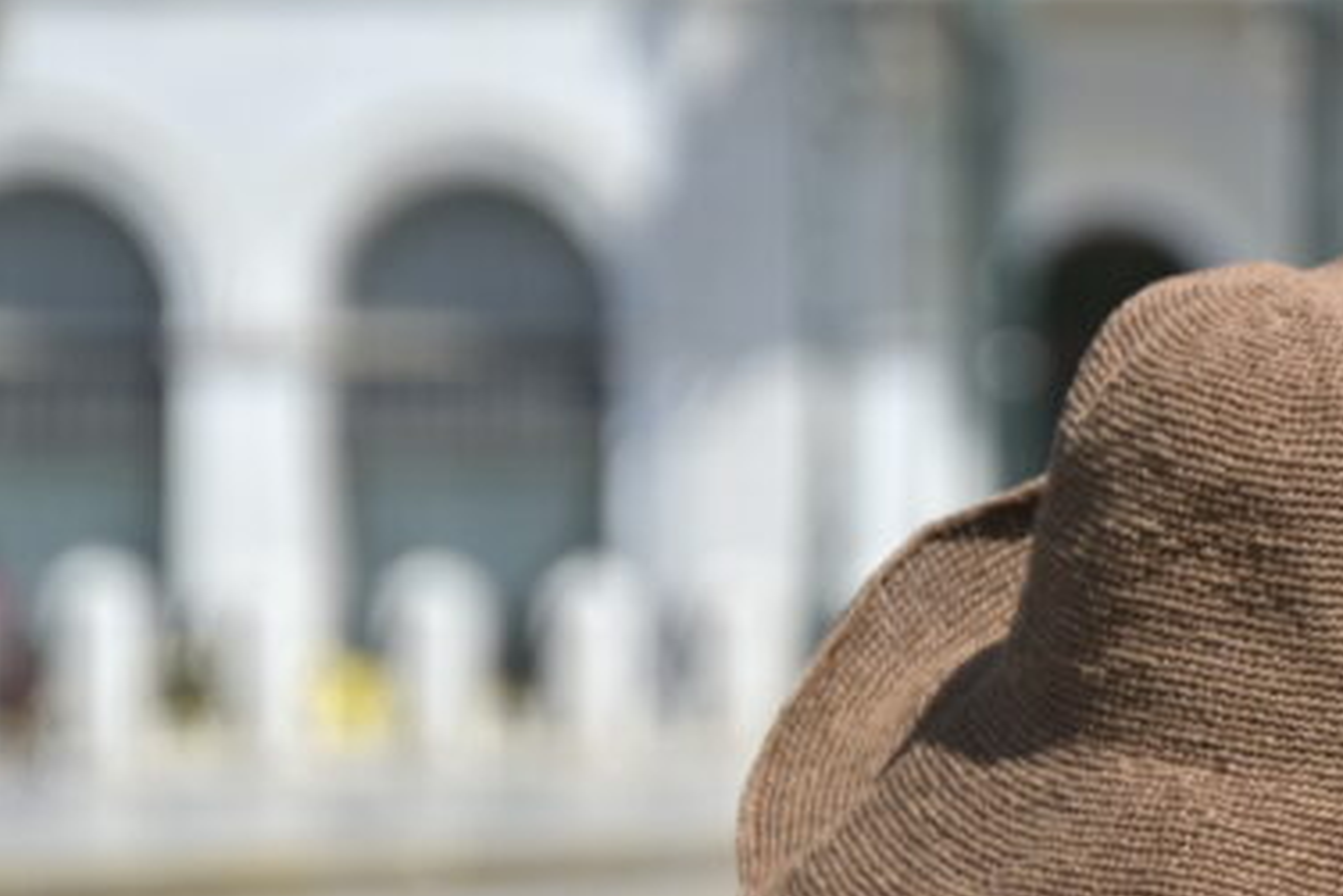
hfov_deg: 3.5
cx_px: 2393
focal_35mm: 593
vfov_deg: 2.3
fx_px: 22130
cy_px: 753
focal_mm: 155
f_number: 7.1
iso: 125
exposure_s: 1/500
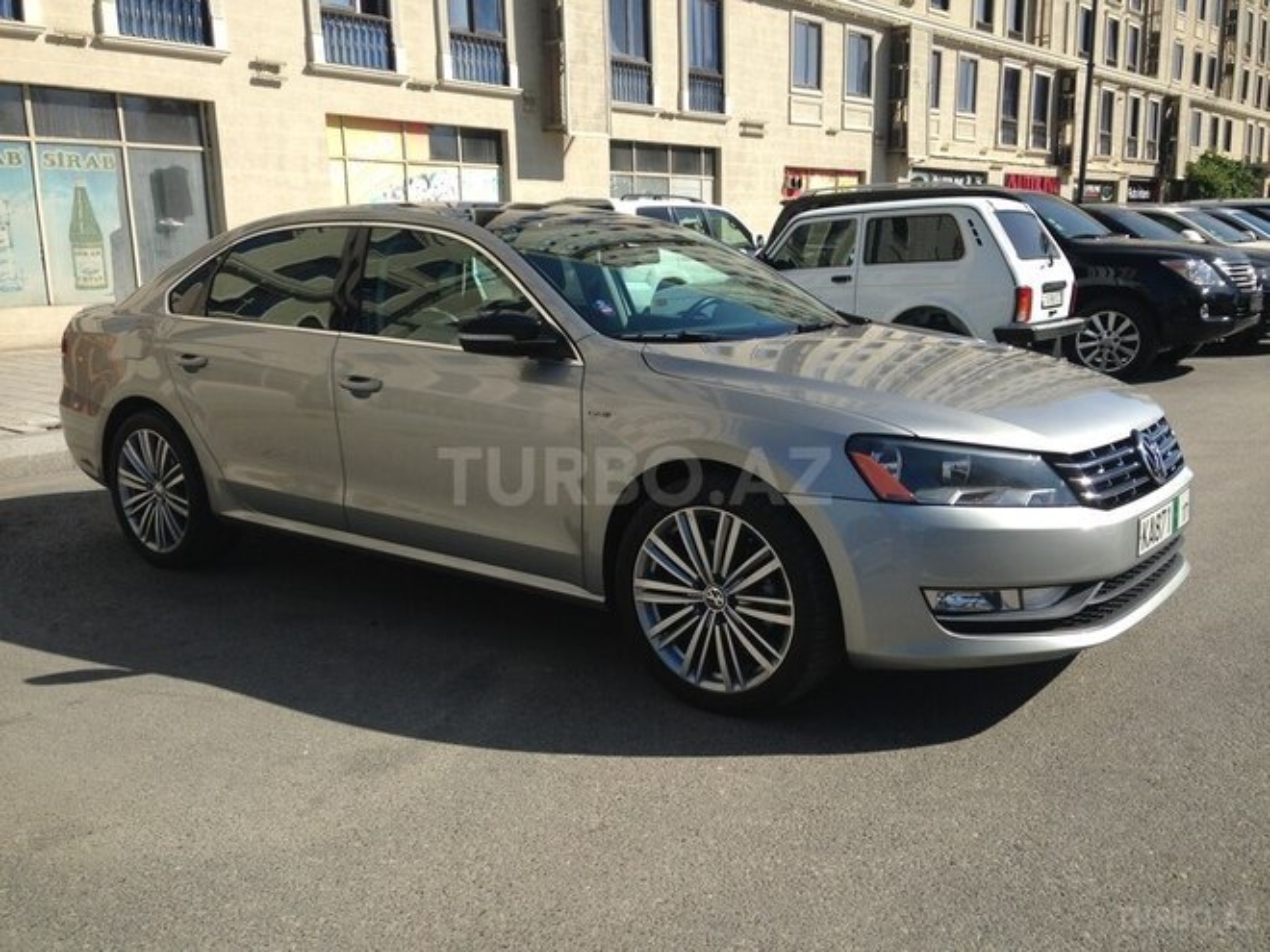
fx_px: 1211
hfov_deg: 55.4
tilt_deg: -9.3
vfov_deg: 42.9
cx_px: 635
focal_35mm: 33
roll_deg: -0.3
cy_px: 476
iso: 50
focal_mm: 4.12
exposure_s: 1/1466
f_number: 2.4
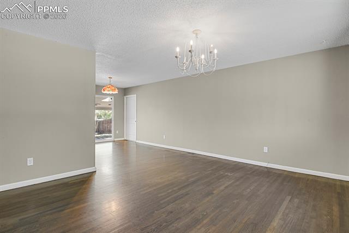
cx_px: 174
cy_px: 116
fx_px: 165
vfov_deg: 70.4
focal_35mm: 17
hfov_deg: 93.3
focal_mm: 17
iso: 250
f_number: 8
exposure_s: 3
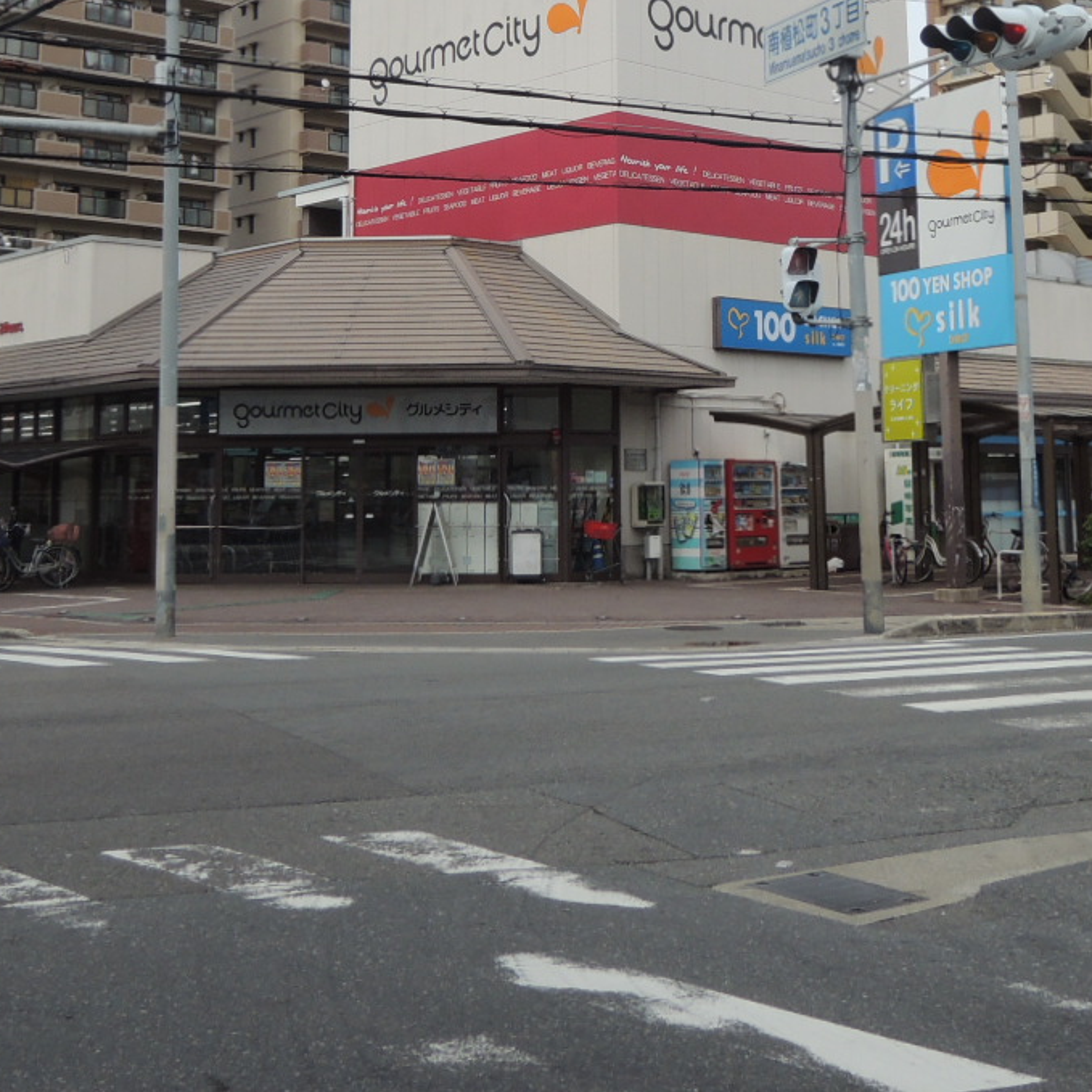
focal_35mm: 50
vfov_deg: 33.1
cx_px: 568
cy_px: 230
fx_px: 1785
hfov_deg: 34.0
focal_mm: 4.3
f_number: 2.8
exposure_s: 1/1600
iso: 100
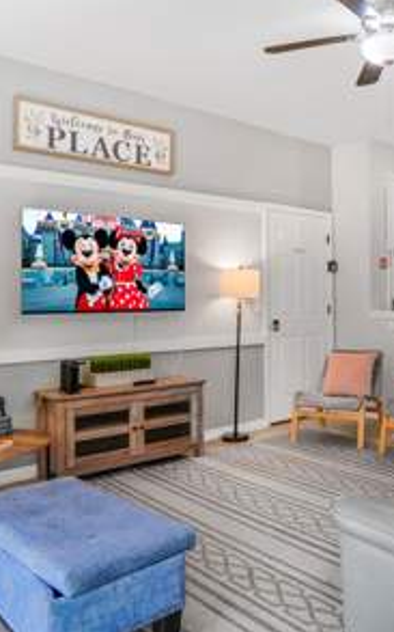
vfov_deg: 62.8
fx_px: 516
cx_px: 323
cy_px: 290
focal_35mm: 30
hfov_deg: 39.9
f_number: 2.8
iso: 100
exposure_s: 1/60
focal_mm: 12
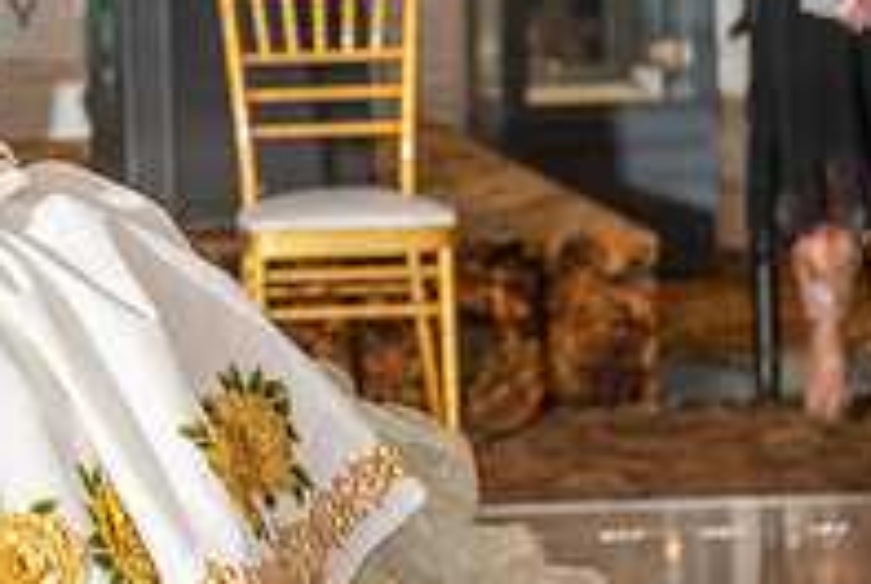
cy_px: -46
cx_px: -296
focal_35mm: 206
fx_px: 4991
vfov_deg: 6.7
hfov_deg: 9.8
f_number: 4.5
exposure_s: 1/200
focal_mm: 70
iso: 500
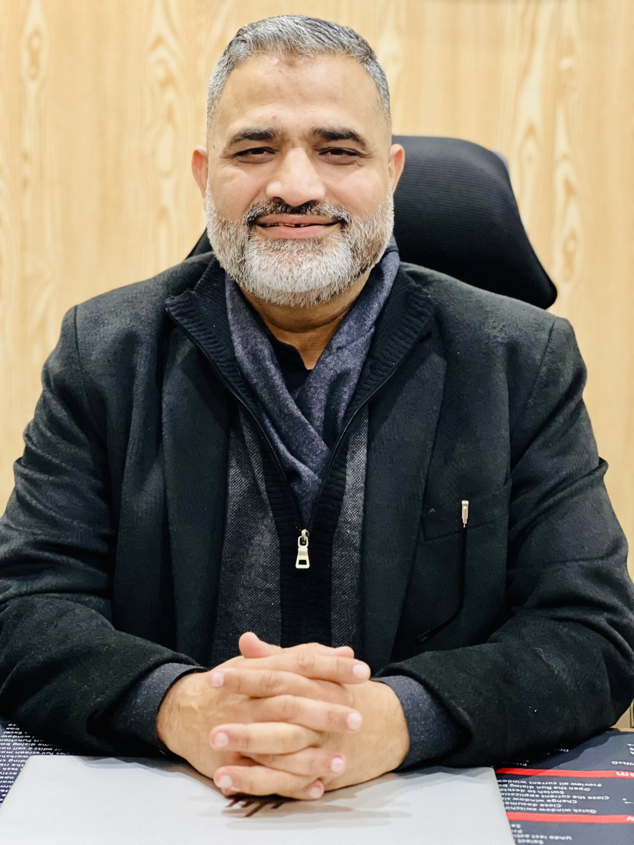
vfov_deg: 25.3
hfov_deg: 19.1
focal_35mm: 77
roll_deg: -1.4
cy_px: 422
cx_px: 317
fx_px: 1880
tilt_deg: -6.4
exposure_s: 1/14
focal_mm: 9
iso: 640
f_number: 2.8
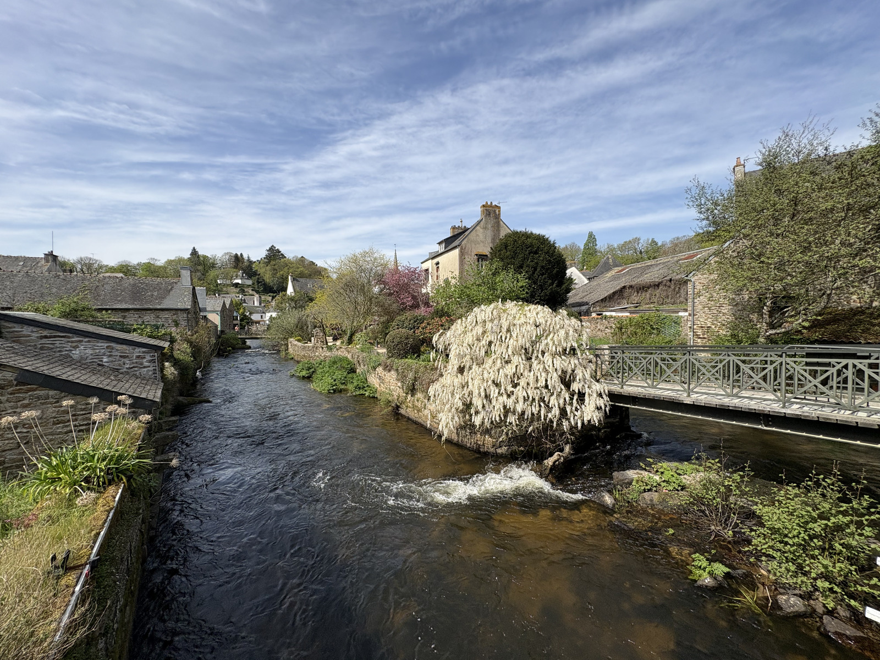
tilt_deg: -0.6
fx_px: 356
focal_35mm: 14
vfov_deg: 85.7
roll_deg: +0.5
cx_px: 440
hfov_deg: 102.1
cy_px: 330
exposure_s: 1/1976
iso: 50
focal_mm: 2.22
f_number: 2.2
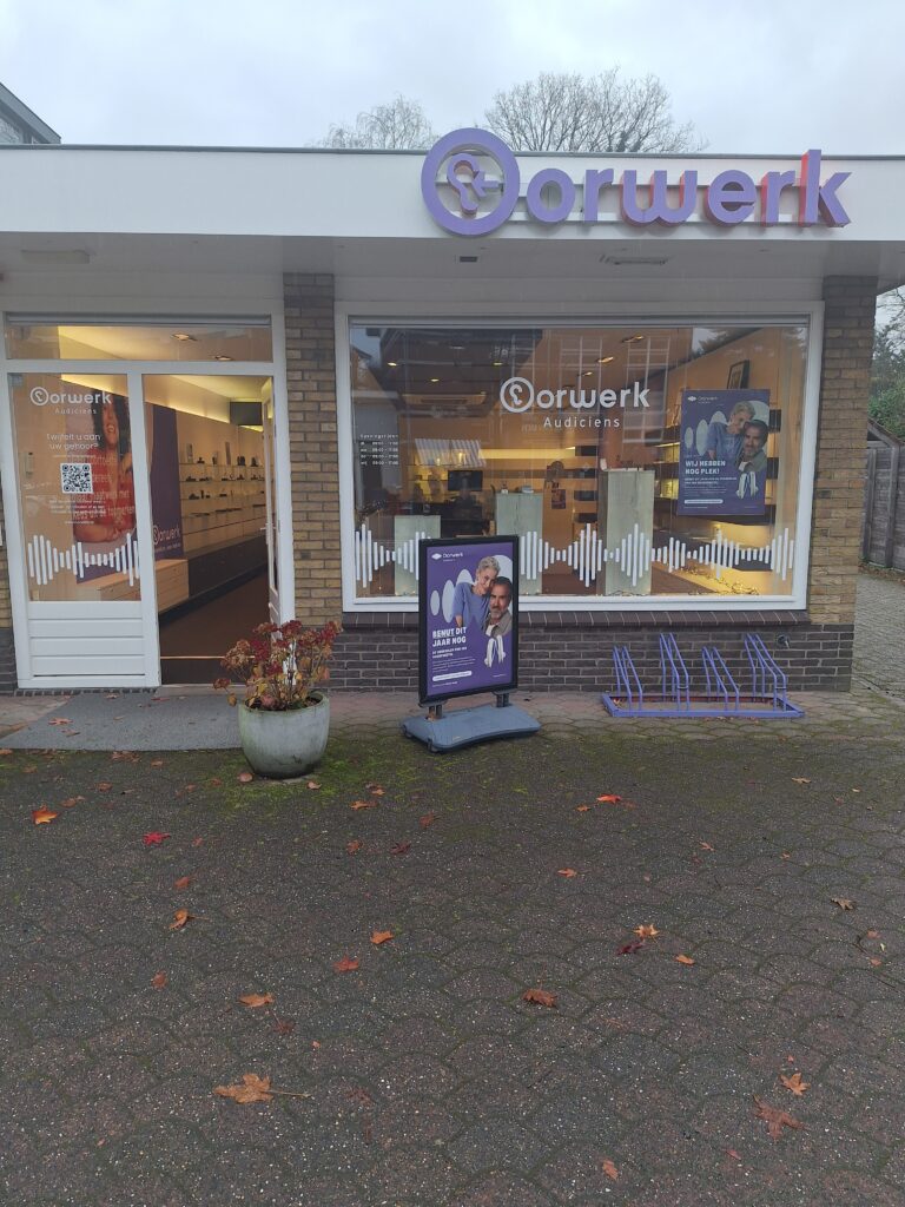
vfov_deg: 73.9
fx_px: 802
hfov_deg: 58.9
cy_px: 604
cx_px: 452
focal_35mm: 23
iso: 40
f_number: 1.8
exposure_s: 1/239
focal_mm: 5.54
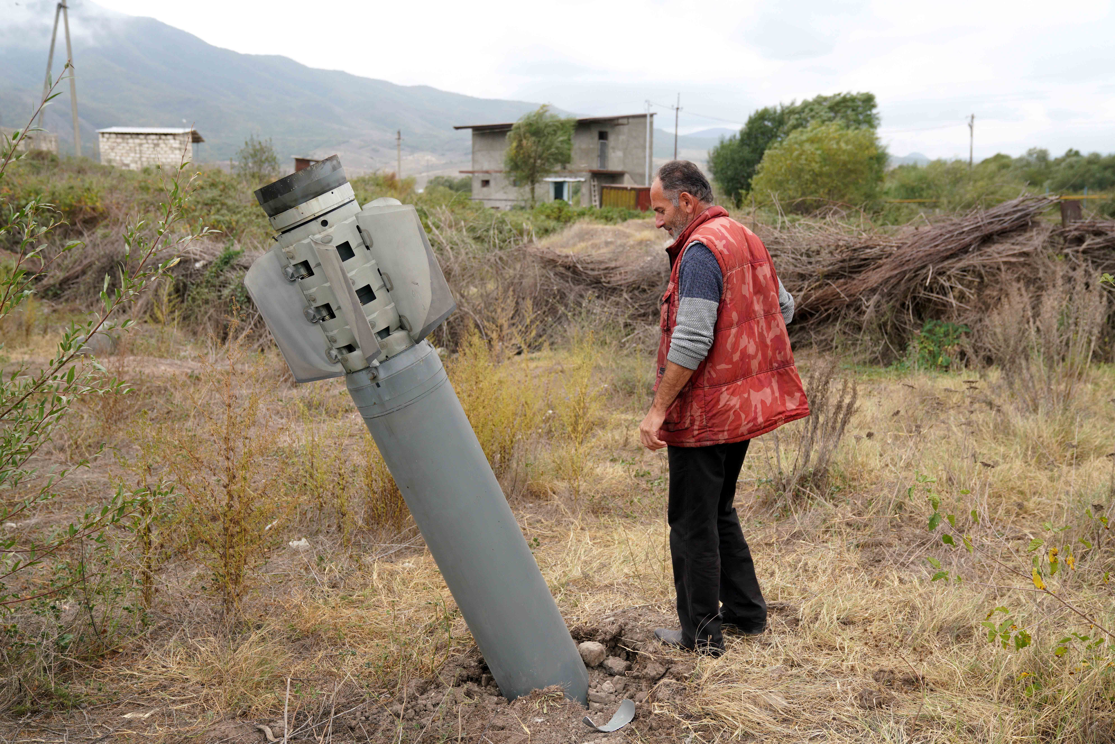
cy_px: 372
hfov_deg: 53.1
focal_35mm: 36
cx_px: 558
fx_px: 1115
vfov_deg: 36.9
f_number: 4.5
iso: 640
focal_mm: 36
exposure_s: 1/1600
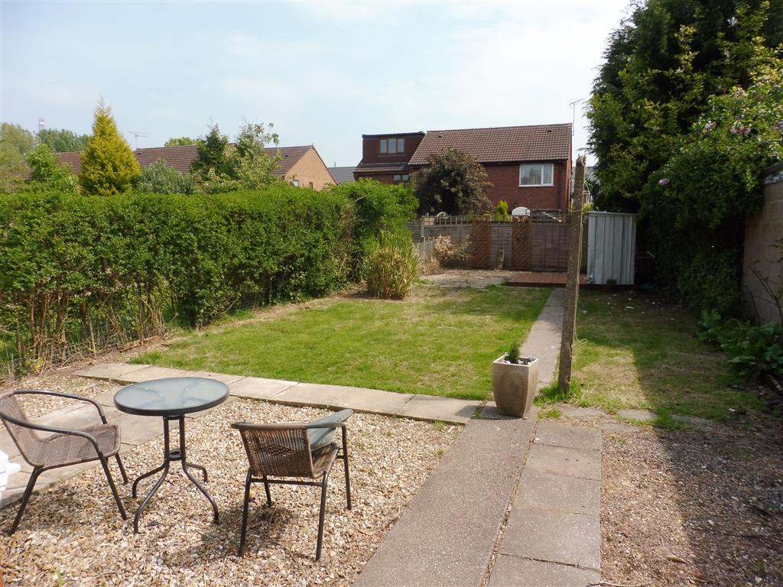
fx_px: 543
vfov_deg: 56.8
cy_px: 294
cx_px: 392
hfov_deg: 71.6
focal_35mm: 24
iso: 100
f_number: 4
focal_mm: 4.3
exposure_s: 1/640
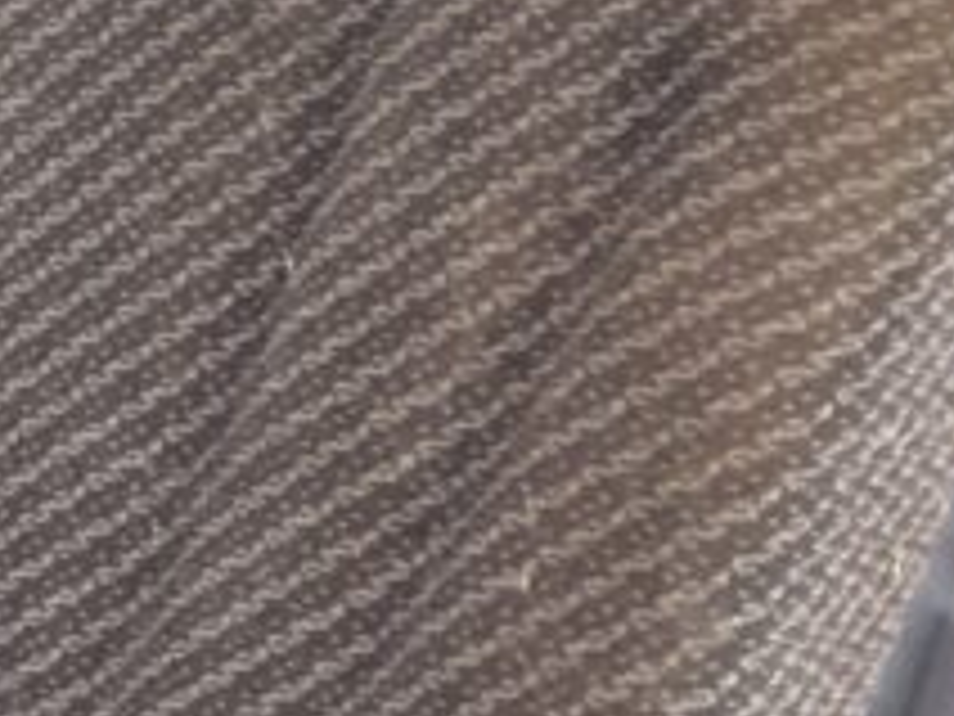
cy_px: -991
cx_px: -922
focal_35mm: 140
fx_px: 3858
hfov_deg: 12.5
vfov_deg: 9.5
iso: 32
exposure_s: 1/122
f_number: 1.8
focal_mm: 3
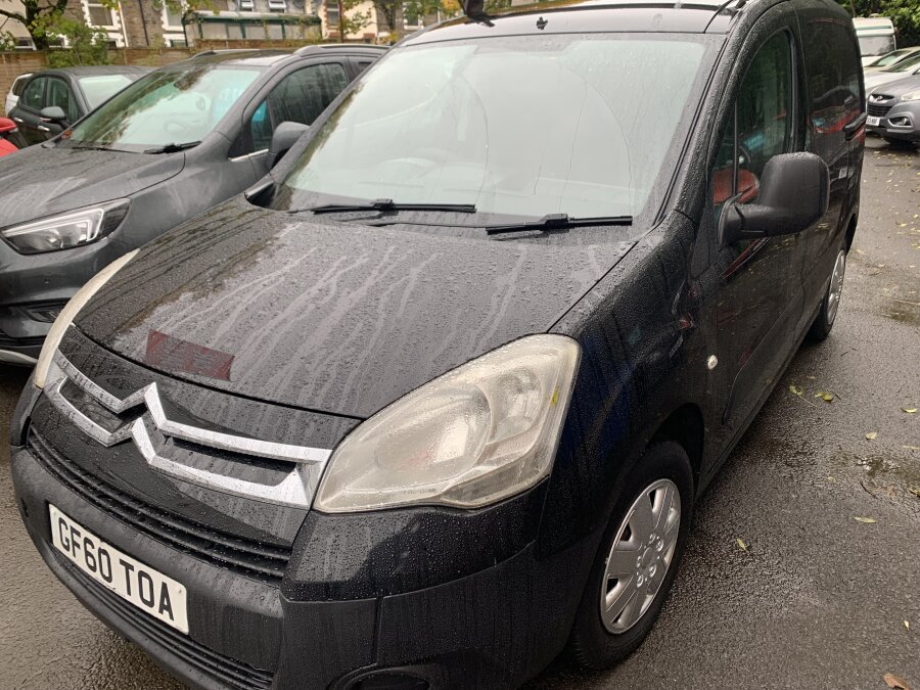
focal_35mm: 26
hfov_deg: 67.3
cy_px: 345
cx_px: 460
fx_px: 691
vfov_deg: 53.1
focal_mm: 4.25
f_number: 1.8
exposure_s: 1/121
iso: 64
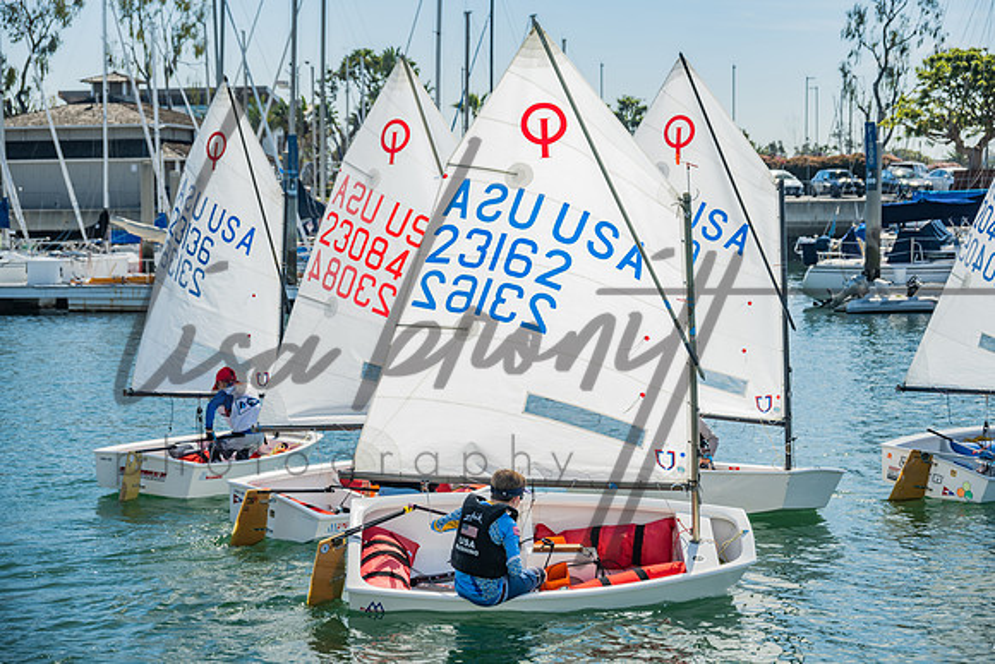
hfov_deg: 25.7
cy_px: 332
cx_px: 498
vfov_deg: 17.3
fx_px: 2184
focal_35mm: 79
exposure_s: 1/250
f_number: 6.3
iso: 100
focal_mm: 79
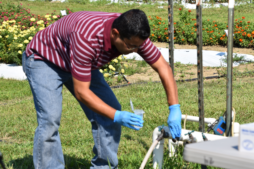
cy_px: 85
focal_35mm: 142
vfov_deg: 9.7
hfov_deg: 14.5
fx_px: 999
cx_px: 130
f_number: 8
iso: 160
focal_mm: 85
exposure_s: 1/500
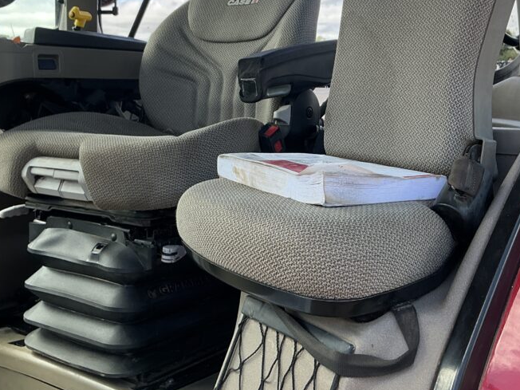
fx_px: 661
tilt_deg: -4.2
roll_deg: +0.3
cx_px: 313
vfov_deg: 32.5
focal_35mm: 44
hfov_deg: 42.7
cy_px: 120
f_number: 1.8
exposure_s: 1/220
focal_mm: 3
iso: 20
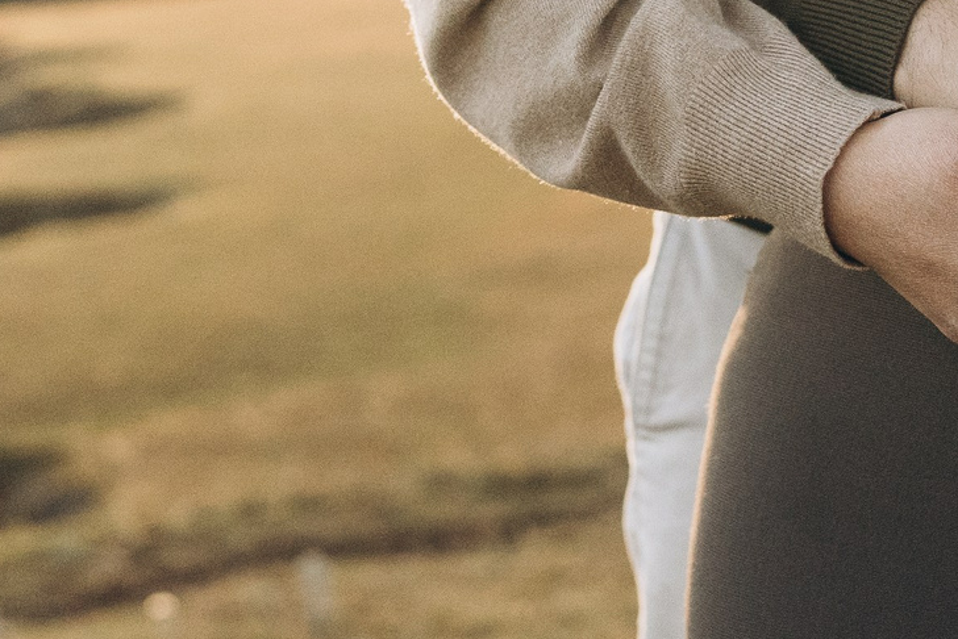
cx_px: 715
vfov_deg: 11.1
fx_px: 3274
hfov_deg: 16.6
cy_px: 91
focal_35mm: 123
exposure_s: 1/2500
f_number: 2.8
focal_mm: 35
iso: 4000
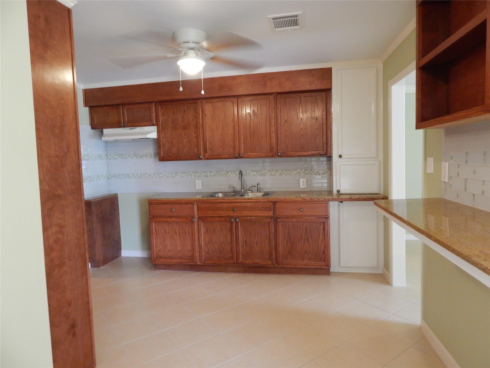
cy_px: 184
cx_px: 245
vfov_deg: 58.9
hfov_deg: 73.9
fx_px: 326
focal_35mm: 23
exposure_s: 1/20
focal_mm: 4
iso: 400
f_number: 3
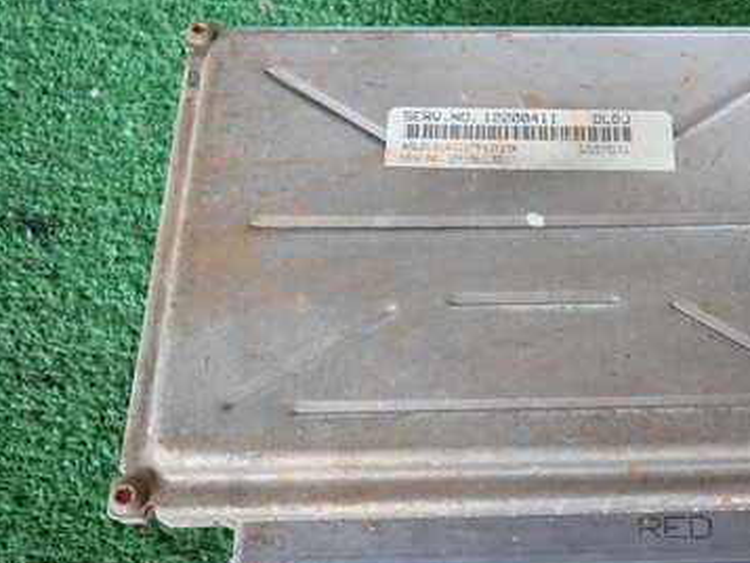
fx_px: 910
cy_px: 294
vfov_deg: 34.4
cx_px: 555
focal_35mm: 42
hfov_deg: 43.5
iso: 100
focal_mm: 4.5
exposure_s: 1/60
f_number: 2
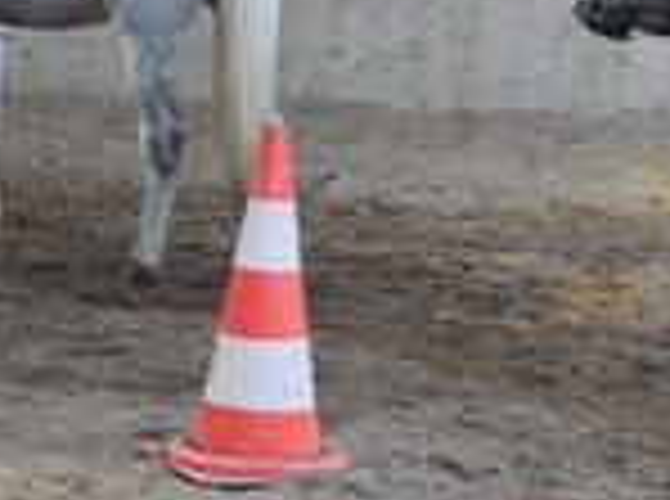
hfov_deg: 7.1
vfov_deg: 5.3
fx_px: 5406
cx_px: -76
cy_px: 18
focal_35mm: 280
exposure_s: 1/60
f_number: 5.3
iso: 200
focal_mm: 26
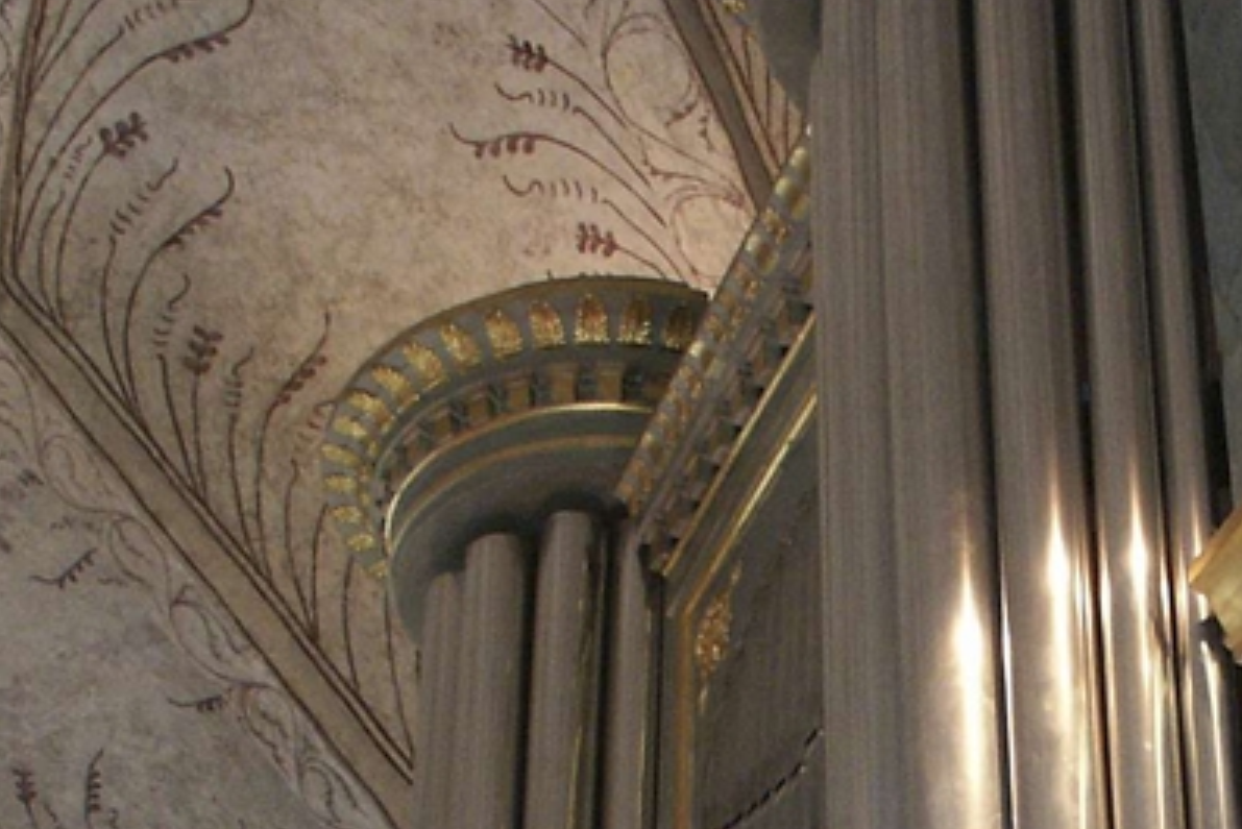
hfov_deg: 22.8
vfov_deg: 14.5
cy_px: 1251
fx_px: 3037
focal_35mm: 88
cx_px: 973
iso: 200
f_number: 2.8
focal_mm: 7.27
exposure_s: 1/8
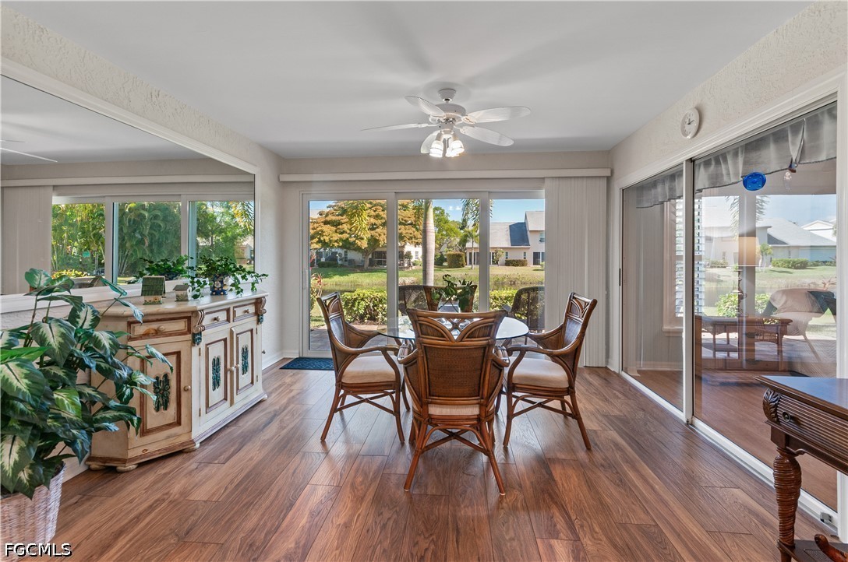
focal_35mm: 15
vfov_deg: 77.1
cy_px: 281
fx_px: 353
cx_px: 424
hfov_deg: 100.5
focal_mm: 10
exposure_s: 1/8
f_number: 8
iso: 200
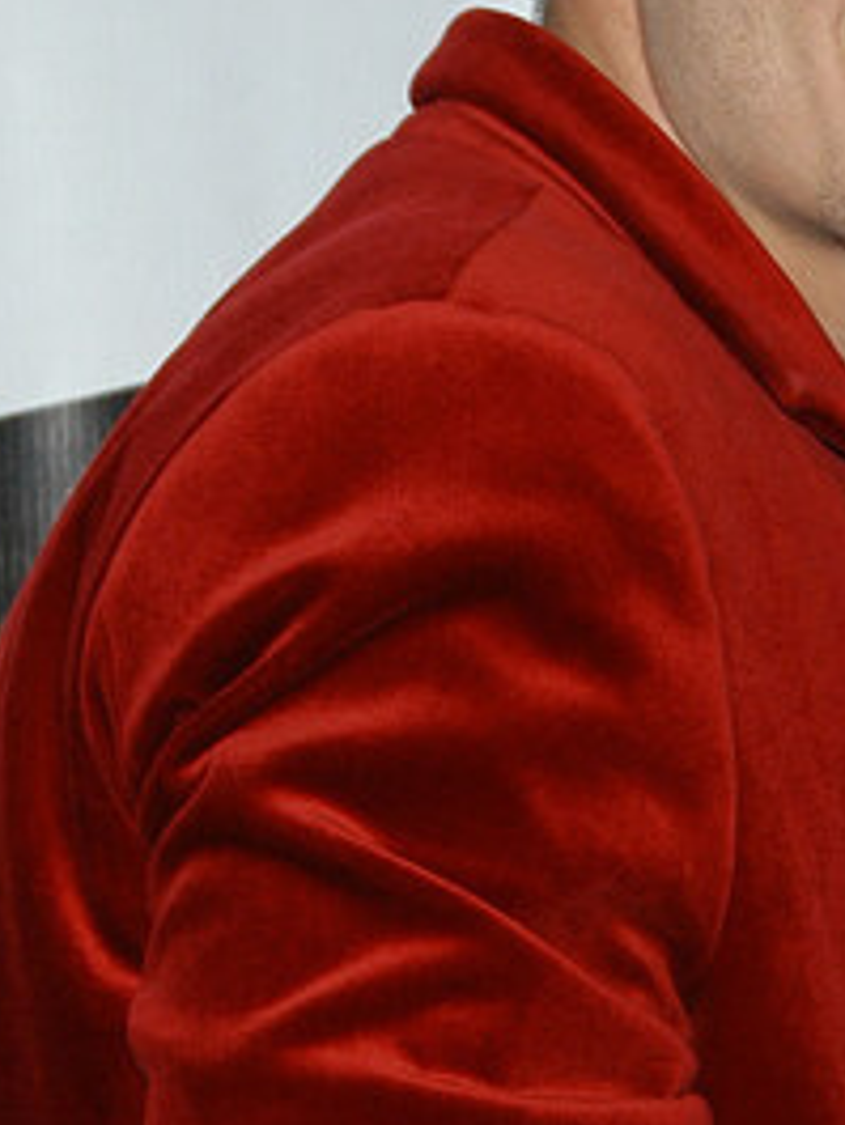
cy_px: 1087
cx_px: 815
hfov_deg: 7.3
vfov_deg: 9.7
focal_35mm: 203
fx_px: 6602
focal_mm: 42
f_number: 6.3
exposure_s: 1/160
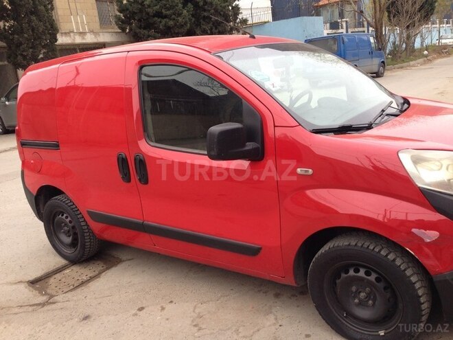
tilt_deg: -13.6
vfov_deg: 42.9
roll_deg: +7.9
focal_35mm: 33
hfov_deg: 55.4
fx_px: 432
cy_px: 170
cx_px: 226
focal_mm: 4.12
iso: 50
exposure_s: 1/60
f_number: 2.4
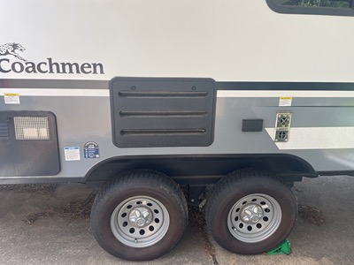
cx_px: 177
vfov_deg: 53.1
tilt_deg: -14.9
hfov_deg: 67.3
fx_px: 266
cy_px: 132
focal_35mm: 26
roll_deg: -0.7
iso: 32
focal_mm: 4.2
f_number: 1.6
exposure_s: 1/307
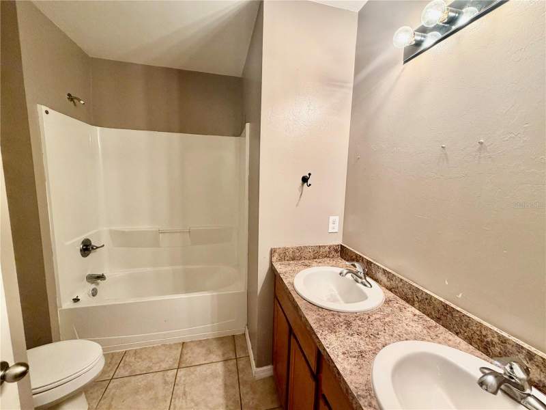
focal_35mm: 14
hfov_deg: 102.1
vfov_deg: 85.7
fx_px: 221
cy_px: 205
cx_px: 273
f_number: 2.2
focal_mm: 2.22
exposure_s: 1/60
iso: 200
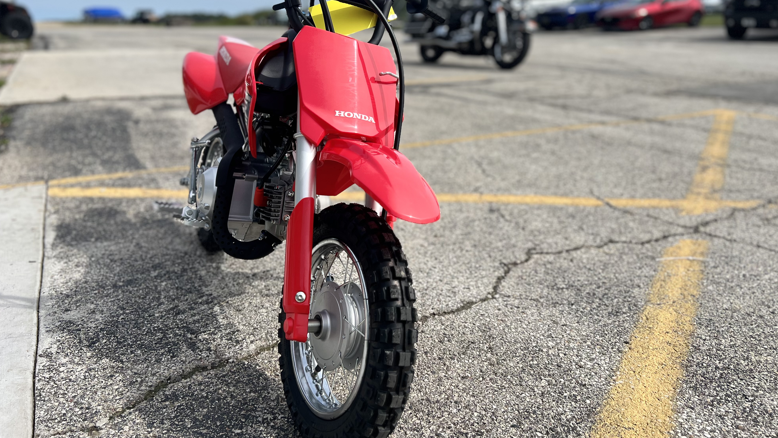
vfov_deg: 39.9
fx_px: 598
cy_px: 168
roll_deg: +2.2
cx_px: 387
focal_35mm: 29
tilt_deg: -14.6
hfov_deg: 66.1
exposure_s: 1/3704
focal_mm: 5.7
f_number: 1.5
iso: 50
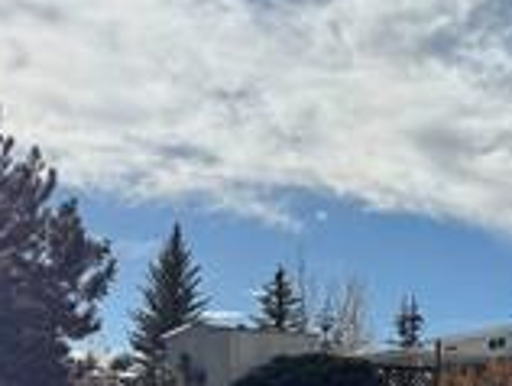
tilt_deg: -0.3
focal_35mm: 97
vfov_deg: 14.6
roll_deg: -0.8
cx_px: 587
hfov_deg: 19.2
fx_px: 1437
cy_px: 519
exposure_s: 1/7937
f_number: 1.78
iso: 80
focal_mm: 6.76
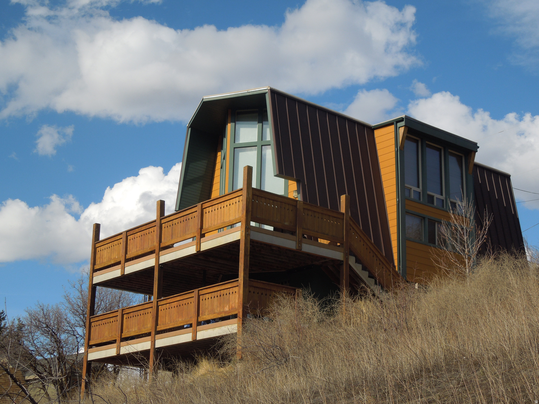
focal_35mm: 61
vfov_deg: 24.0
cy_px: 202
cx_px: 270
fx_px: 950
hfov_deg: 31.7
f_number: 8.6
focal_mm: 11
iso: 100
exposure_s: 1/200
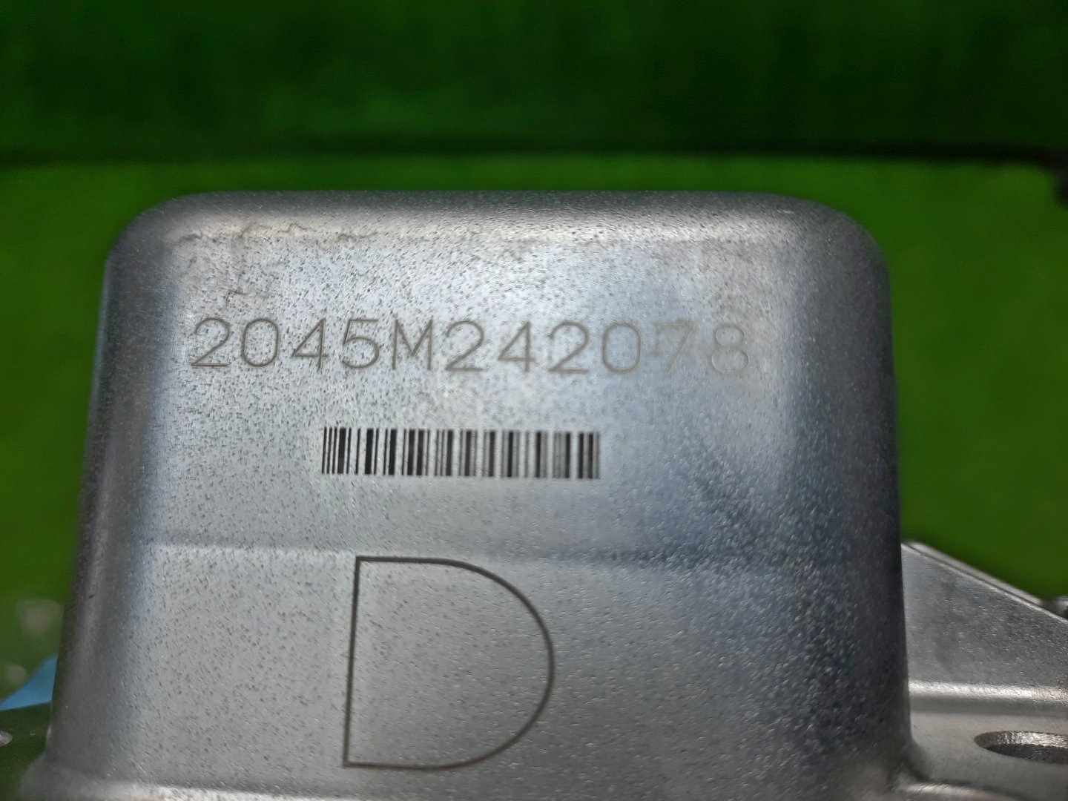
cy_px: 400
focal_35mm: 25
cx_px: 534
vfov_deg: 54.9
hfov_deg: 69.4
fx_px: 771
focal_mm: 4.6
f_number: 2
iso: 45
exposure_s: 1/100
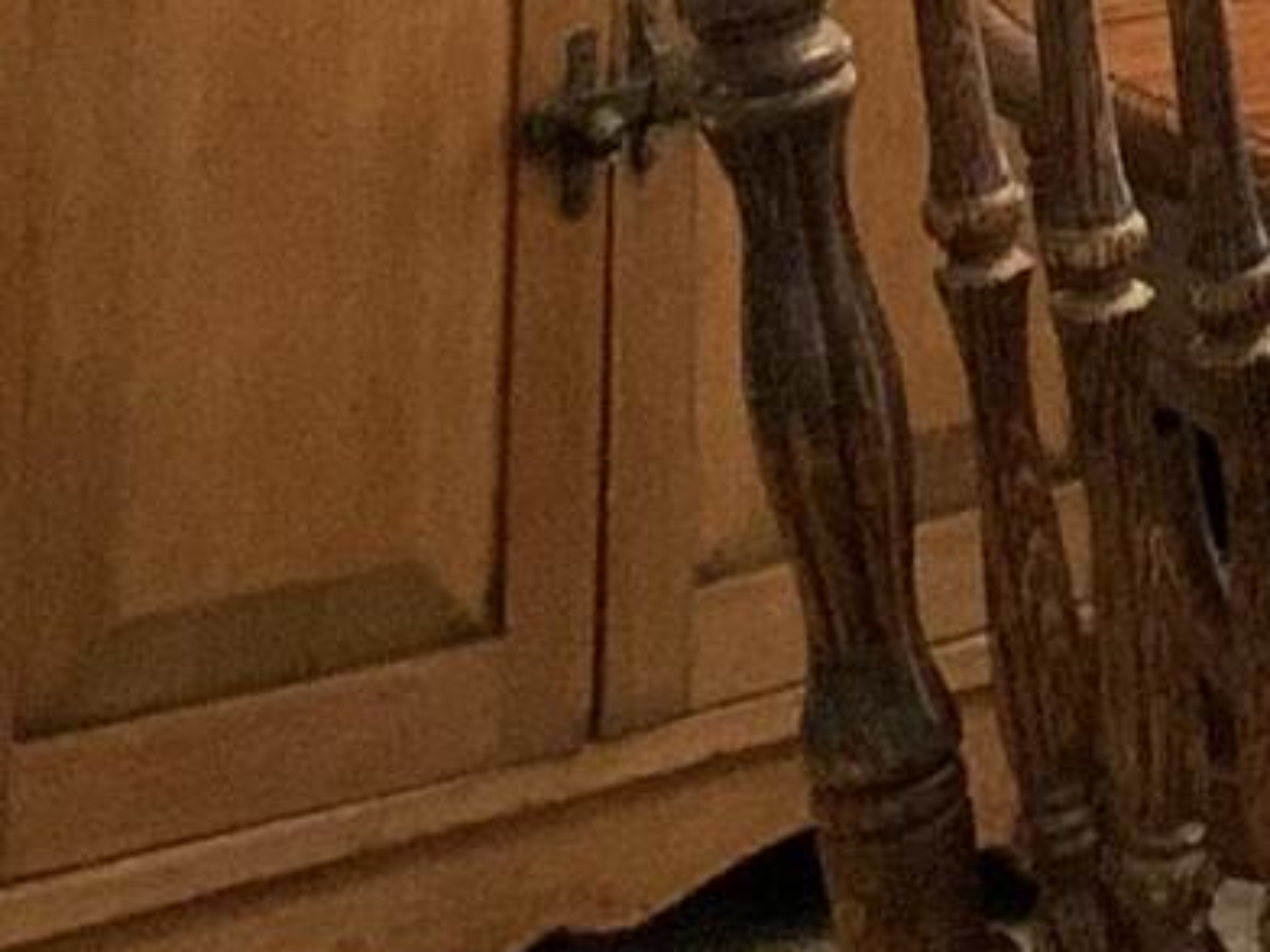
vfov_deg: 6.2
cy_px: -1354
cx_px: 2410
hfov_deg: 8.3
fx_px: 8328
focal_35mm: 227
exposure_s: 1/60
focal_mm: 3
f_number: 1.8
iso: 80
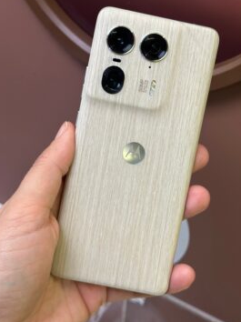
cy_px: 138
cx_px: 135
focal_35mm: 57
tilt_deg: -37.3
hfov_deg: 25.6
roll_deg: -4.5
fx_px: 530
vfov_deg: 33.7
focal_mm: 6.86
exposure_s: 1/50
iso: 250
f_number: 1.78
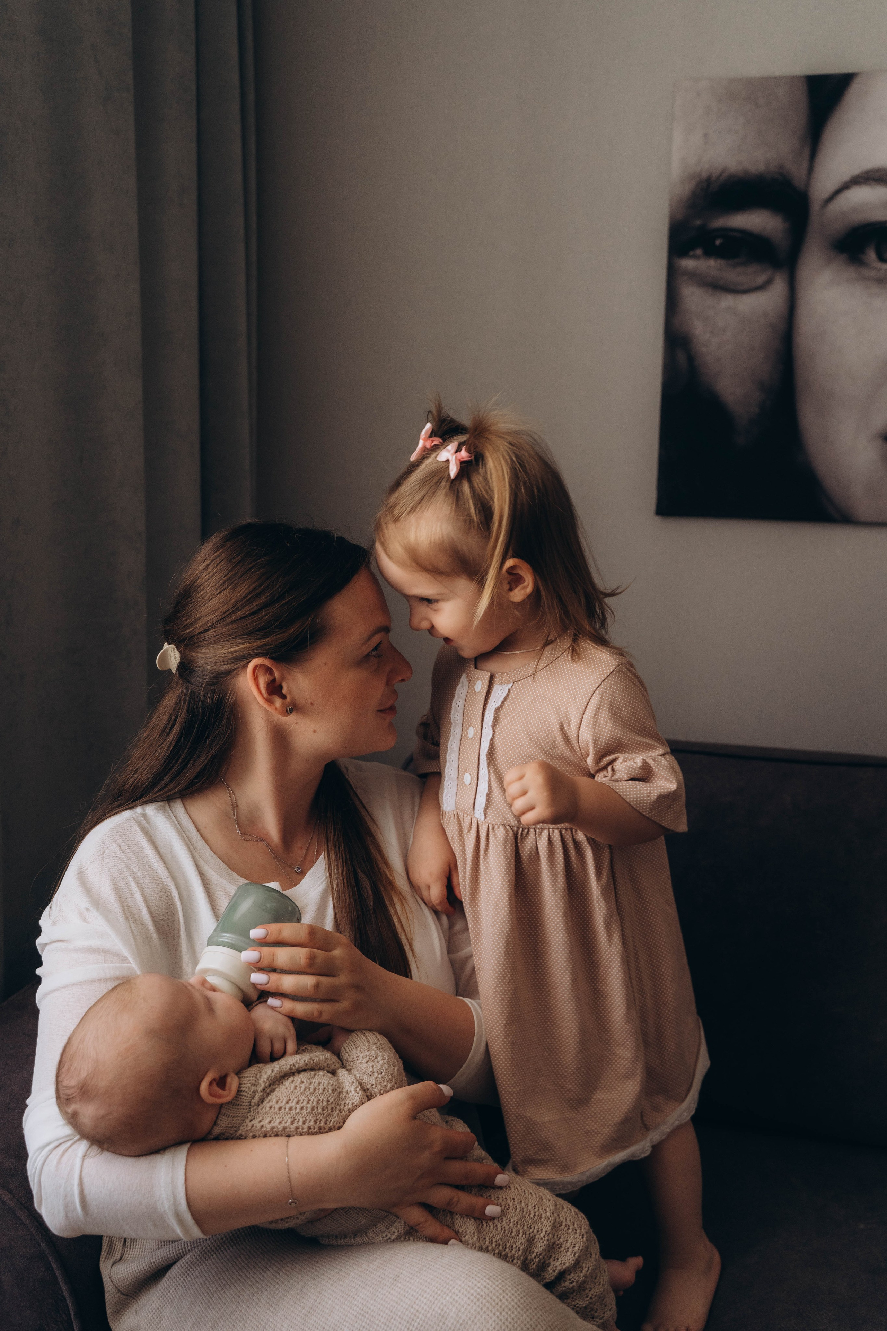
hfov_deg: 35.9
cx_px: 444
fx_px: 1367
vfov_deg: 51.9
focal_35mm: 37
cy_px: 666
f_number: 4
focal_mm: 37
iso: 1000
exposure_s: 1/125
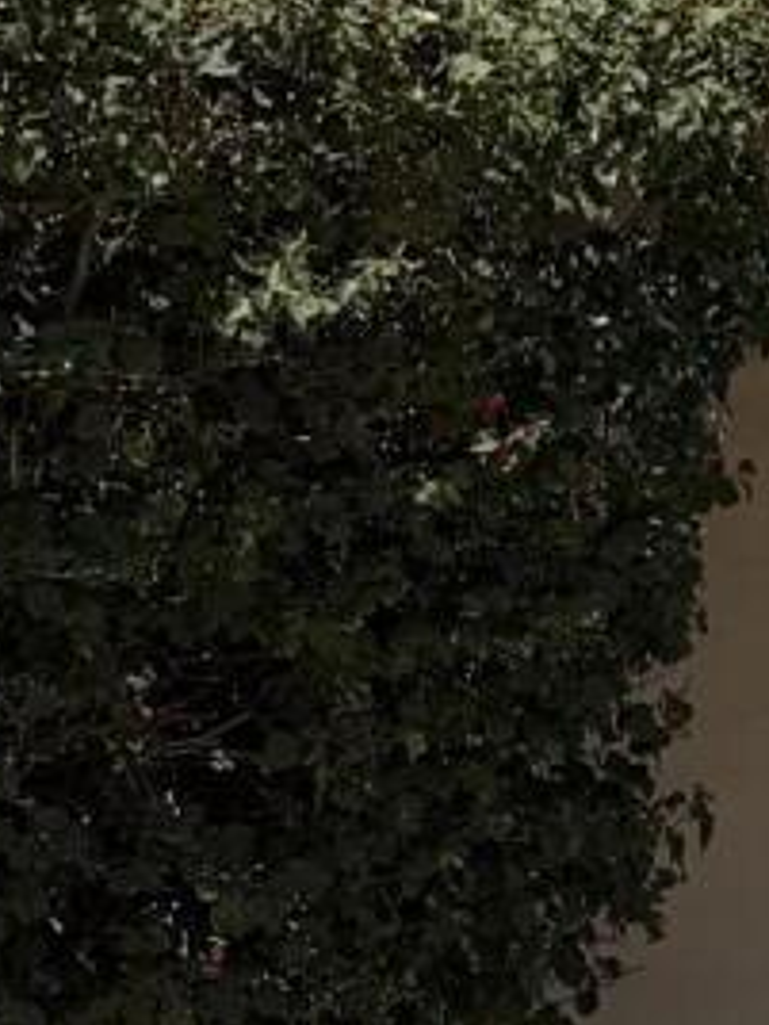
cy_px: 306
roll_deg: +0.0
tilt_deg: -0.3
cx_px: 1588
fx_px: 5302
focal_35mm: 179
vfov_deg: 11.0
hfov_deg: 7.9
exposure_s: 1/6173
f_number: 1.78
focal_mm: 6.76
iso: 80
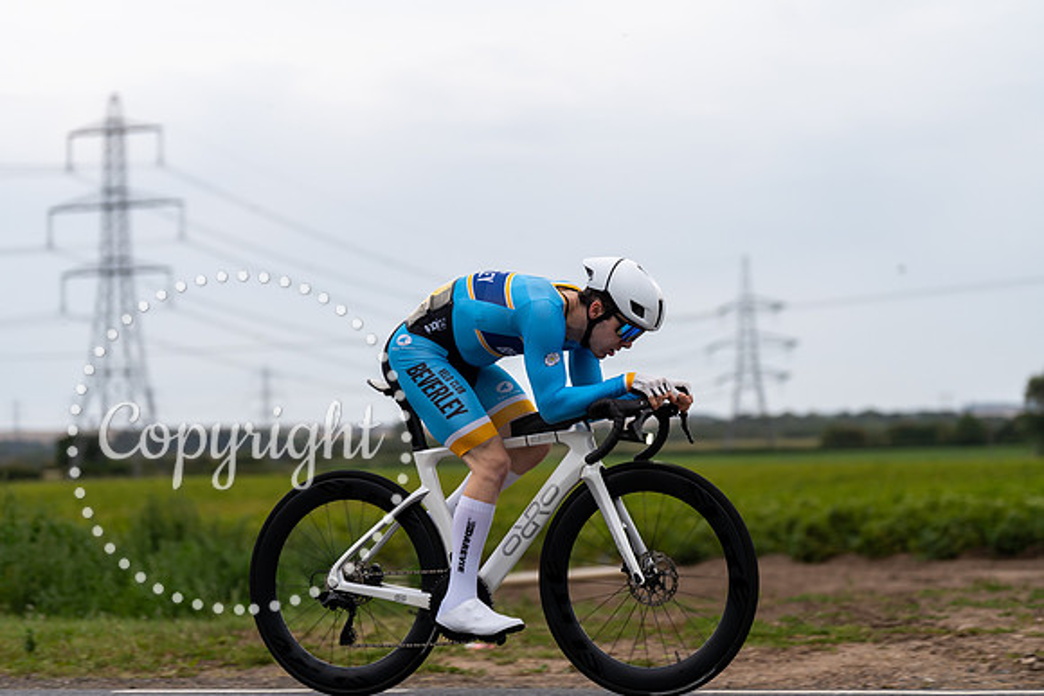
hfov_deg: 20.6
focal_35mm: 99
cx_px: 522
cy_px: 348
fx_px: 2872
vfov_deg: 13.8
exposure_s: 1/800
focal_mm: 99
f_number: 2.8
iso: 250
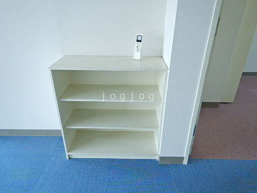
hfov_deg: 71.6
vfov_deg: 56.8
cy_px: 96
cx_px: 128
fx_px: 178
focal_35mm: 24
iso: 160
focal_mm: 4.3
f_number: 2.8
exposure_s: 1/30
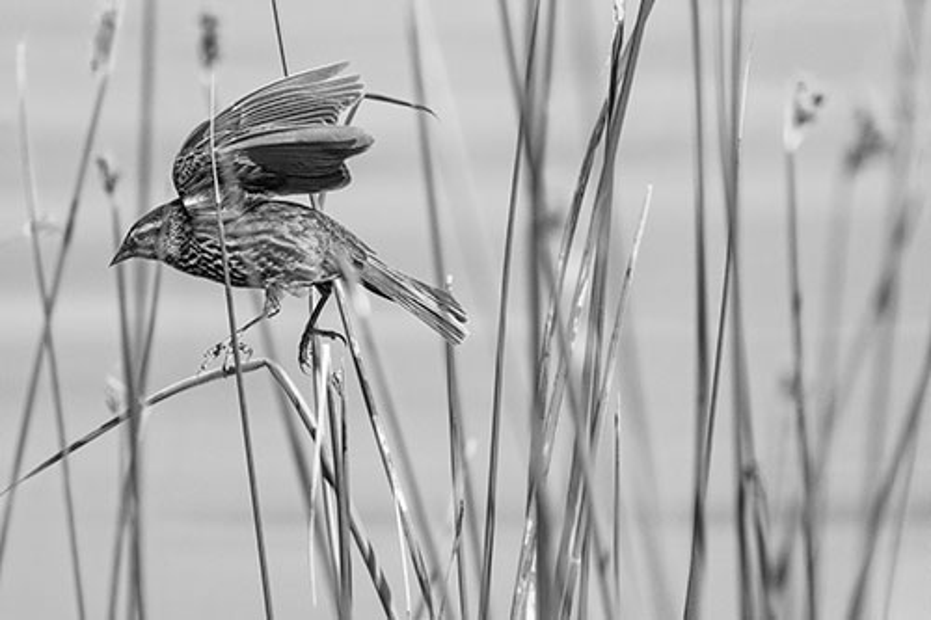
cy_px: 310
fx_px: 18096
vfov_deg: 2.0
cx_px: 466
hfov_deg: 2.9
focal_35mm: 700
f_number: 11
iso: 2500
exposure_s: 1/4000
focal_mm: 700
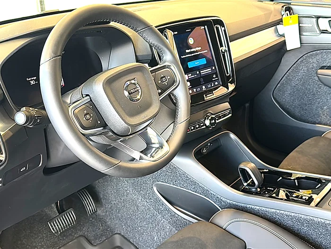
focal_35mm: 33
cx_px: 166
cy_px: 124
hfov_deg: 55.4
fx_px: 316
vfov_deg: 42.9
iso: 400
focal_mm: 6.86
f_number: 1.78
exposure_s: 1/40
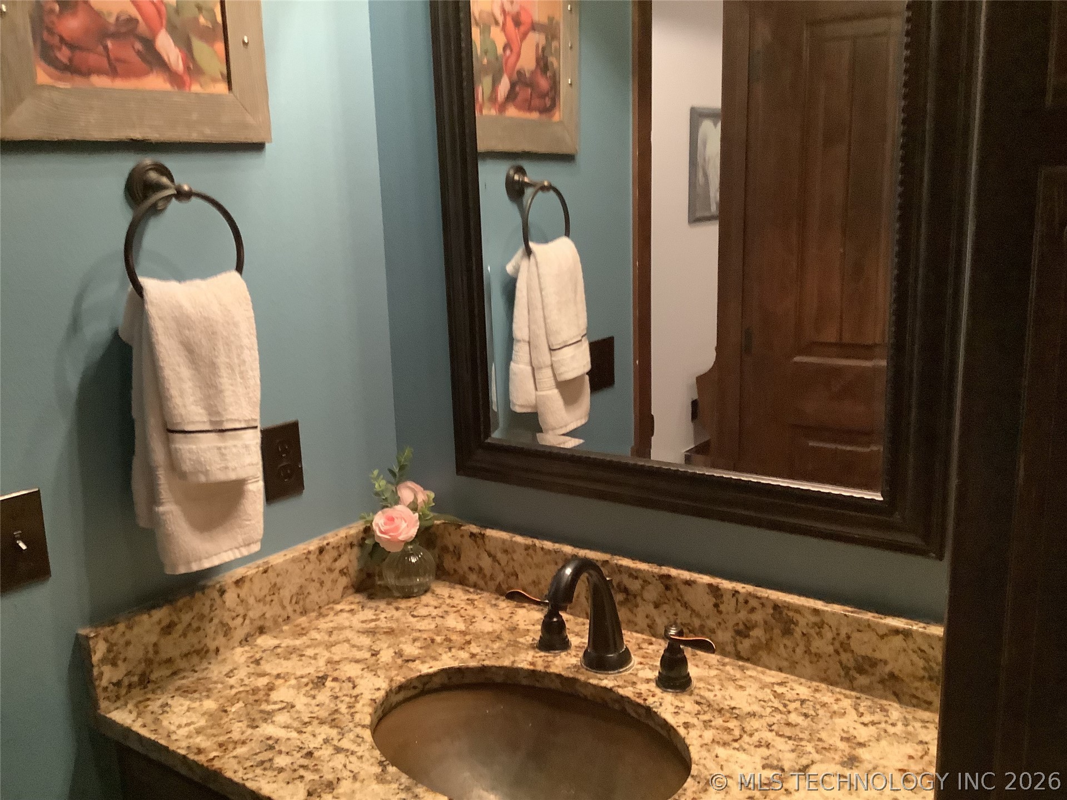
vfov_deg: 45.4
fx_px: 956
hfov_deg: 58.4
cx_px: 534
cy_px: 400
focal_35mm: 31
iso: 400
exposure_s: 1/30
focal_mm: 3.3
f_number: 2.4
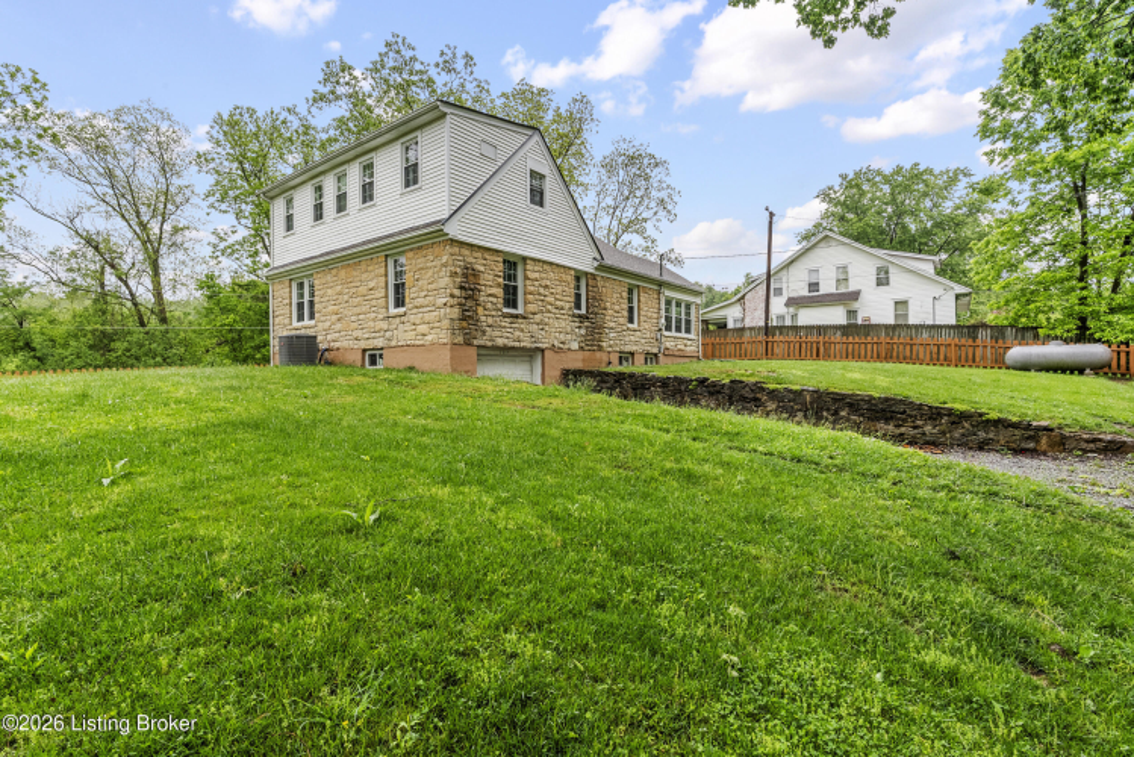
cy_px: 378
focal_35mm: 17
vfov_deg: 70.5
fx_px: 536
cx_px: 567
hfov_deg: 93.3
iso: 400
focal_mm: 17
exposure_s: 1/160
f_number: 11
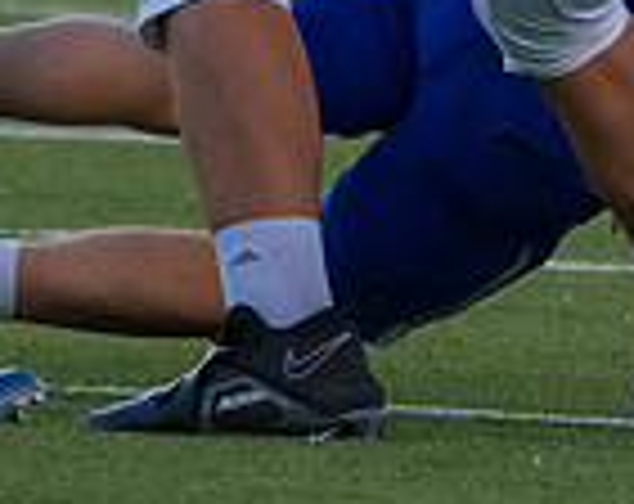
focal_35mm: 1934
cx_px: 1517
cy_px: -357
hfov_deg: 1.0
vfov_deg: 0.8
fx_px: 36189
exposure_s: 1/1250
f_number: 5.6
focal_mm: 400
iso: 5000
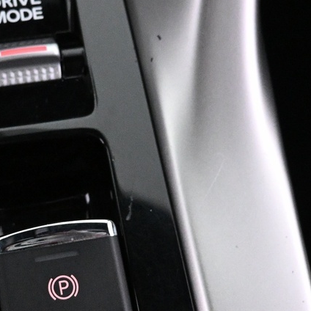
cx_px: 53
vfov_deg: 22.1
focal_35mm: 78
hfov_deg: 21.8
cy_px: 98
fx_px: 793
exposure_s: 1/80
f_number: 3.5
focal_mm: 16
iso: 4000
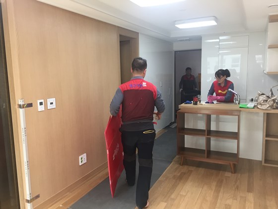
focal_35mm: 29
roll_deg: +1.9
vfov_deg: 48.2
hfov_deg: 61.7
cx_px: 139
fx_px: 233
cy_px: 104
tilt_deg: -8.2
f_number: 2.2
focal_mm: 4.15
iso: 32
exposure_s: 1/30
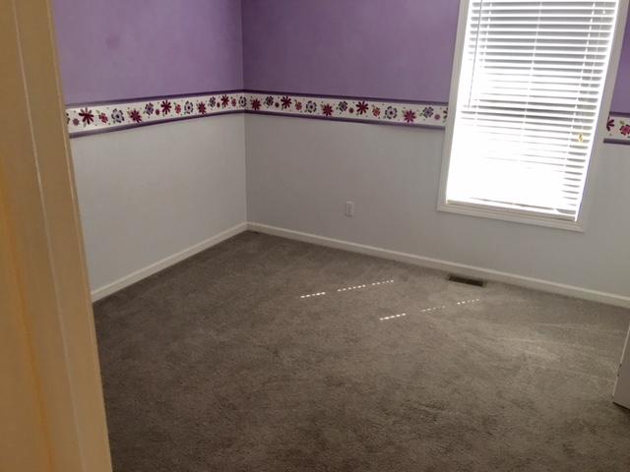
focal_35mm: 29
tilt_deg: -16.4
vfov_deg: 48.2
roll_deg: -2.1
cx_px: 315
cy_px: 236
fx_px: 528
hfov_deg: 61.7
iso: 25
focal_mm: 4.15
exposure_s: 1/15
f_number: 2.2
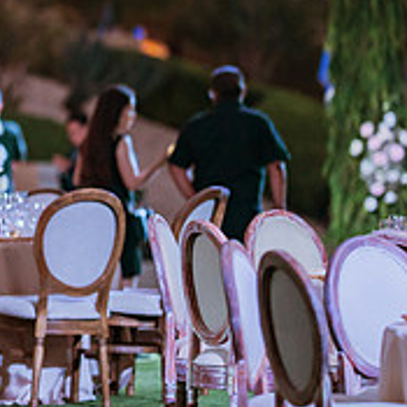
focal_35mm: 381
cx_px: -167
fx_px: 5068
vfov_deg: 4.6
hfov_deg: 4.6
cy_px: 81
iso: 2000
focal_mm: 135
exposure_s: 1/100
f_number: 1.8
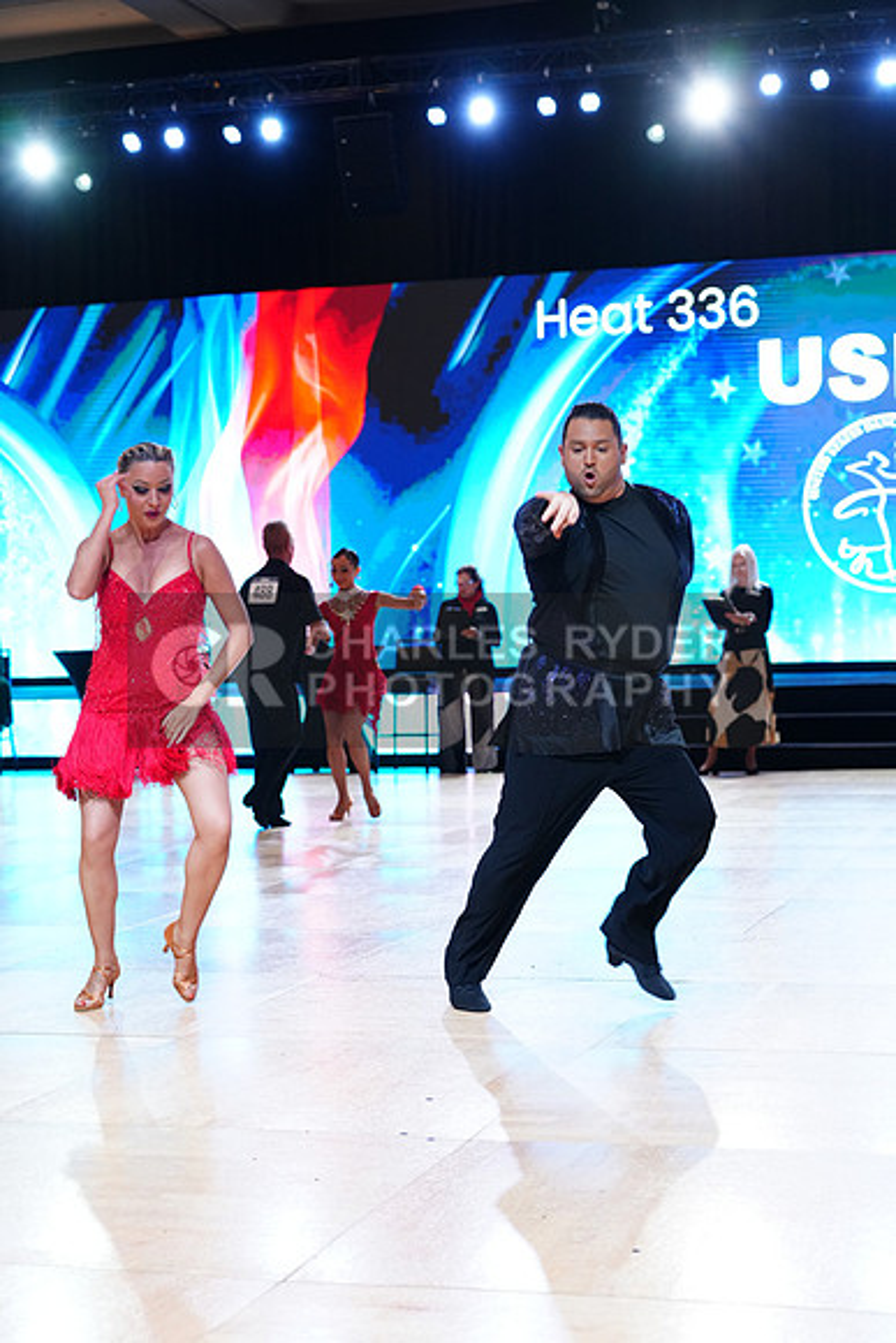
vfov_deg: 31.9
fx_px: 2350
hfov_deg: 21.6
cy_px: 672
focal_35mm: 63
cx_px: 448
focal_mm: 63
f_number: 4
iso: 2000
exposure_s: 1/250
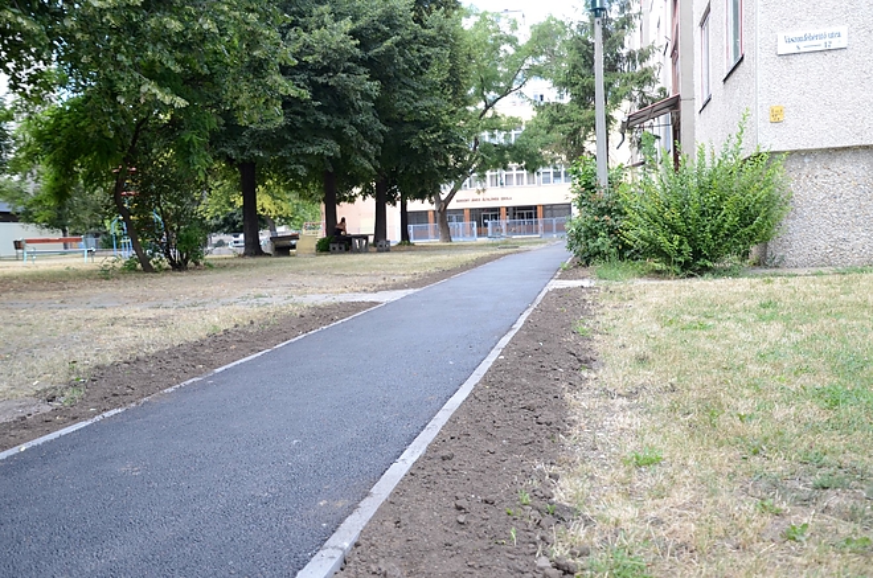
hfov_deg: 49.6
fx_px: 944
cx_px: 436
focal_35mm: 39
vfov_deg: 34.1
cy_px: 289
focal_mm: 26
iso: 400
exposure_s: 1/250
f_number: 3.8
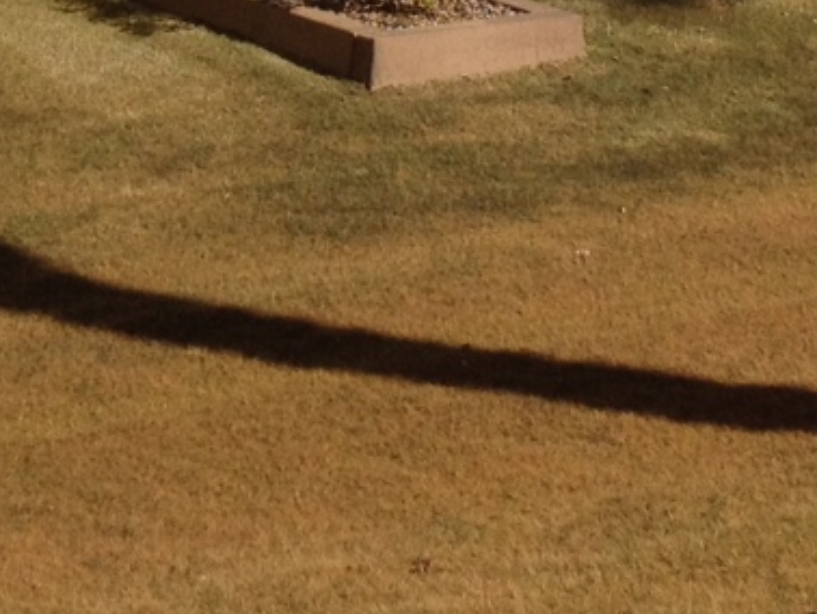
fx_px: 3566
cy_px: -515
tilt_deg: +0.2
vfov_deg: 9.3
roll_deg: -0.6
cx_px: 389
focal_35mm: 151
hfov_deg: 13.1
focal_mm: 4.28
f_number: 2.4
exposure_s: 1/3067
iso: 50
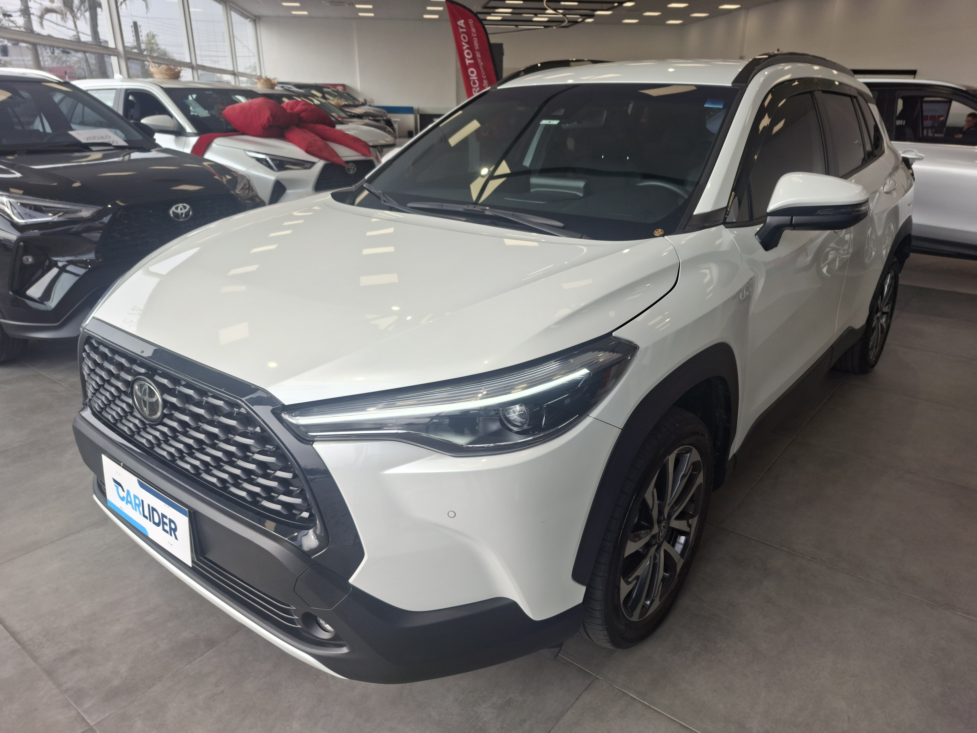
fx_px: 649
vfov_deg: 58.9
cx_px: 488
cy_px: 366
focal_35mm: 23
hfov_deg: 73.9
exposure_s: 1/336
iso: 50
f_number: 1.8
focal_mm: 5.54
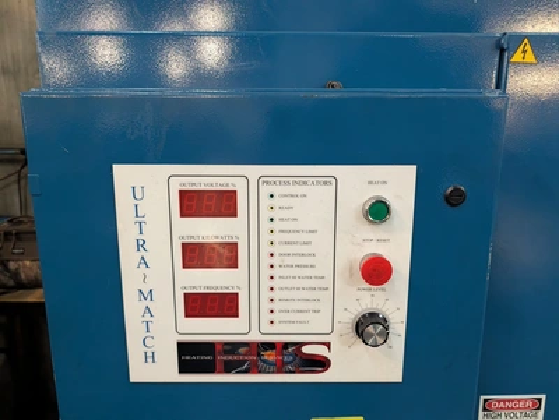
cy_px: 210
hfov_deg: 71.5
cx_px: 280
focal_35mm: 24
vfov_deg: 56.9
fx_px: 388
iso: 1655
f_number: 1.68
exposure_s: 1/100
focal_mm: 6.9
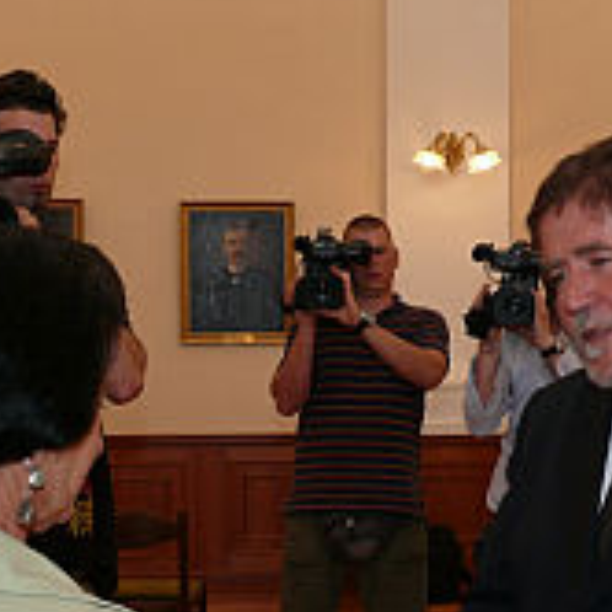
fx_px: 1680
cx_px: 535
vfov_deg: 20.4
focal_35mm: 84
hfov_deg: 20.3
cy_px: 476
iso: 100
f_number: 4
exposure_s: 1/30
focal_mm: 7.4
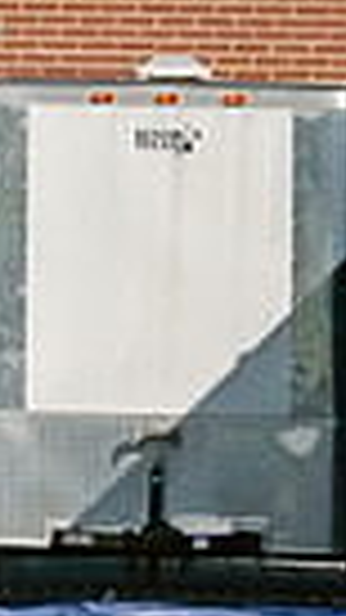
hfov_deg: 0.9
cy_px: 793
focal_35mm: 1285
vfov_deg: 1.7
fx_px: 20972
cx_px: -628
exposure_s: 1/4000
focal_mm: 70
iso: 640
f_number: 5.6
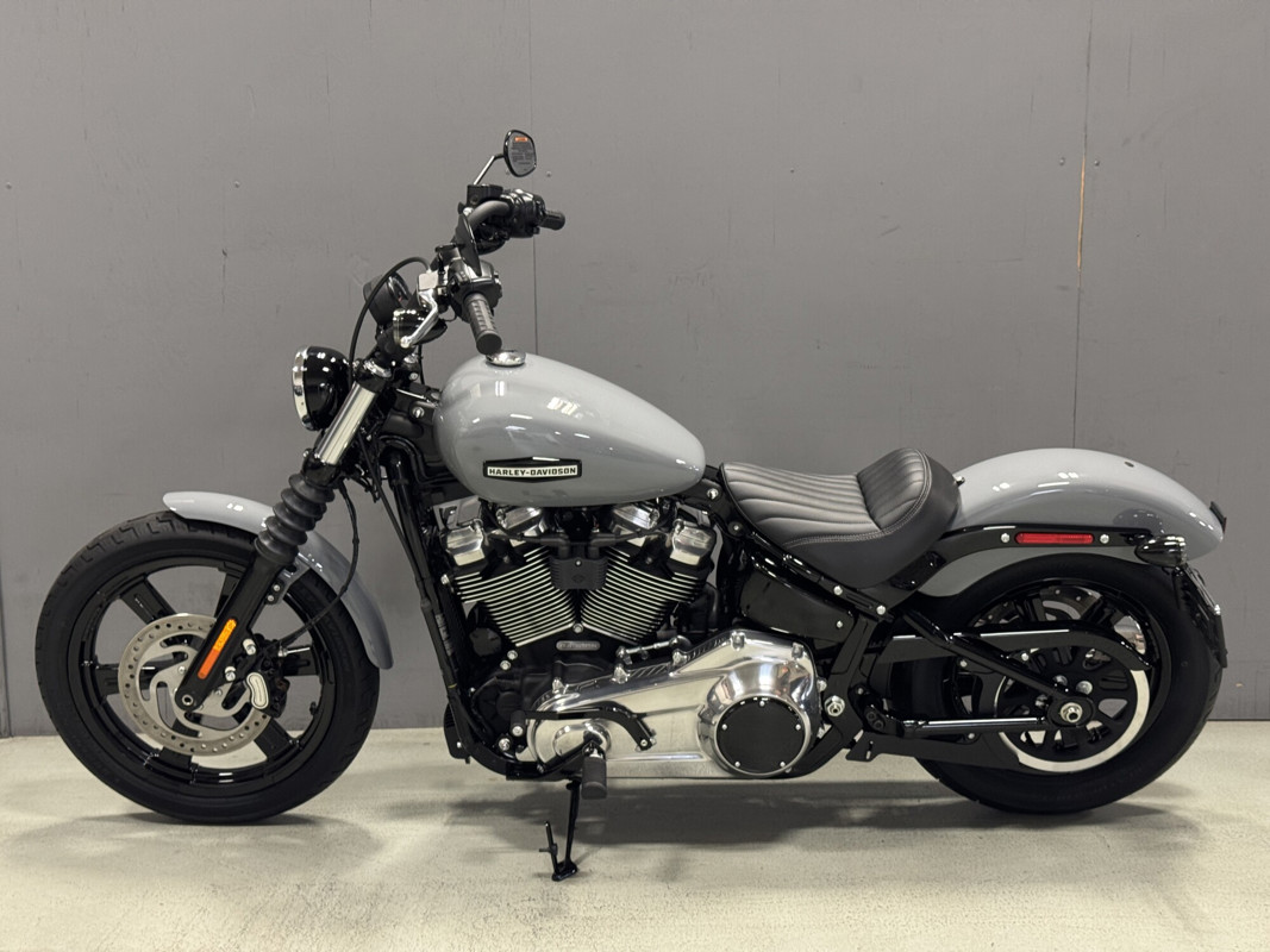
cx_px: 635
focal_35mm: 48
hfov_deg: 39.7
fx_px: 1761
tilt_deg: -9.3
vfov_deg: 30.3
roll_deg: +0.5
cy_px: 476
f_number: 1.78
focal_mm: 6.76
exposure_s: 1/60
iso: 250
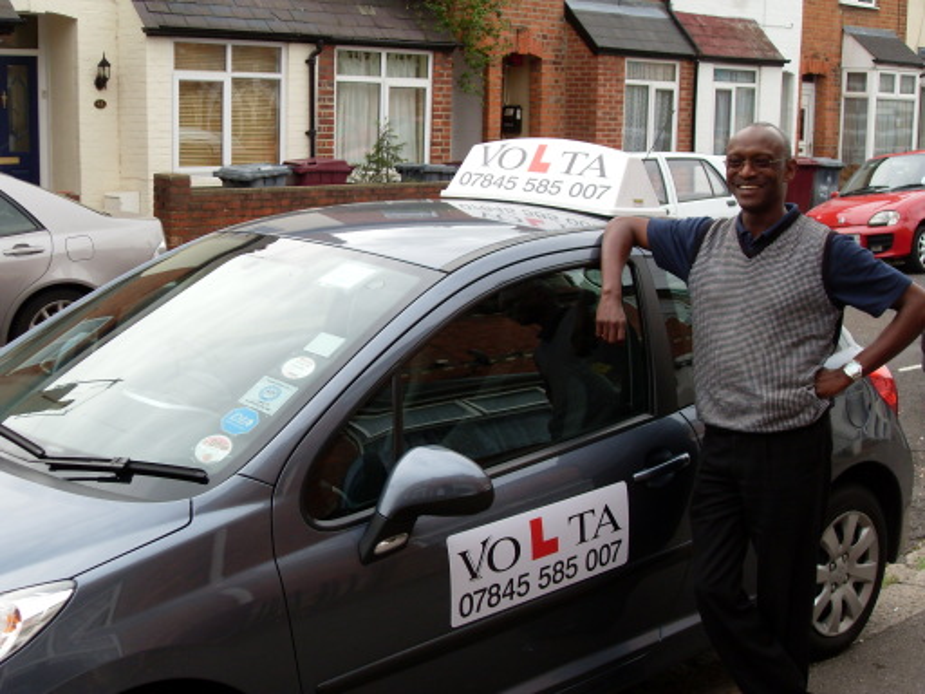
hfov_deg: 36.2
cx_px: 462
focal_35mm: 53
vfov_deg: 27.5
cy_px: 347
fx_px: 1416
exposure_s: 1/125
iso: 100
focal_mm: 8.4
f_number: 3.4
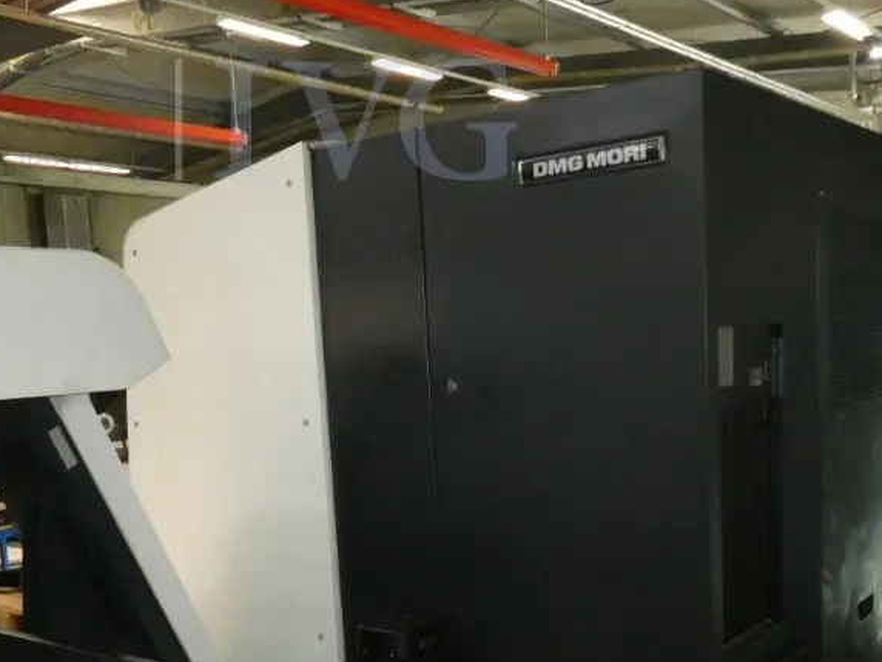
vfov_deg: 32.6
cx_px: 401
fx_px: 1096
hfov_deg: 43.8
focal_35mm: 43
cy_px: 534
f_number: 3.3
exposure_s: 1/60
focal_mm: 4.3
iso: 800
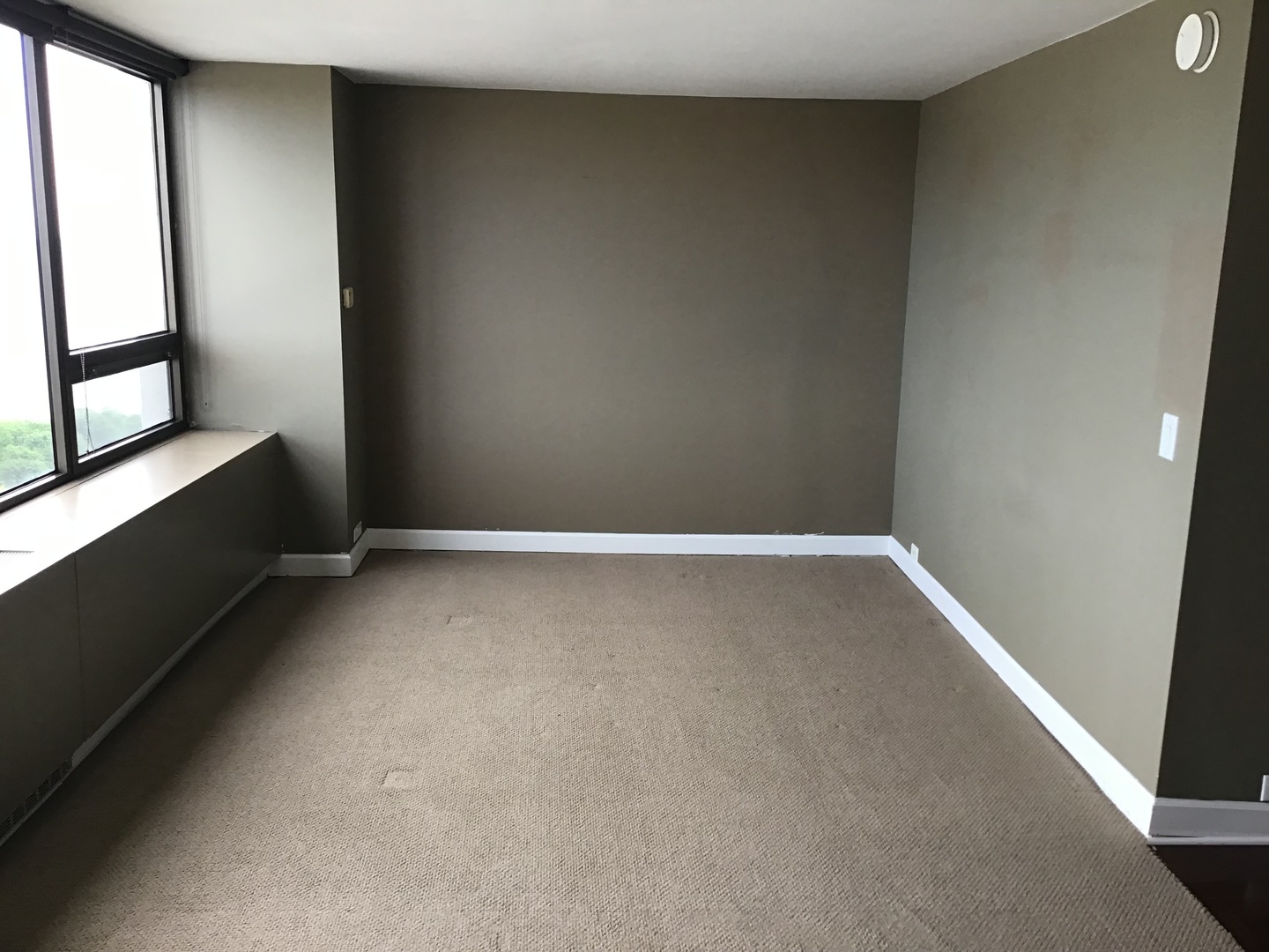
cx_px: 634
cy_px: 476
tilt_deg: -14.3
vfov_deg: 45.4
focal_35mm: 31
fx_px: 1136
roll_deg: -0.5
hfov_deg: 58.4
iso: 25
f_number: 2.4
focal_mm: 3.3
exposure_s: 1/40
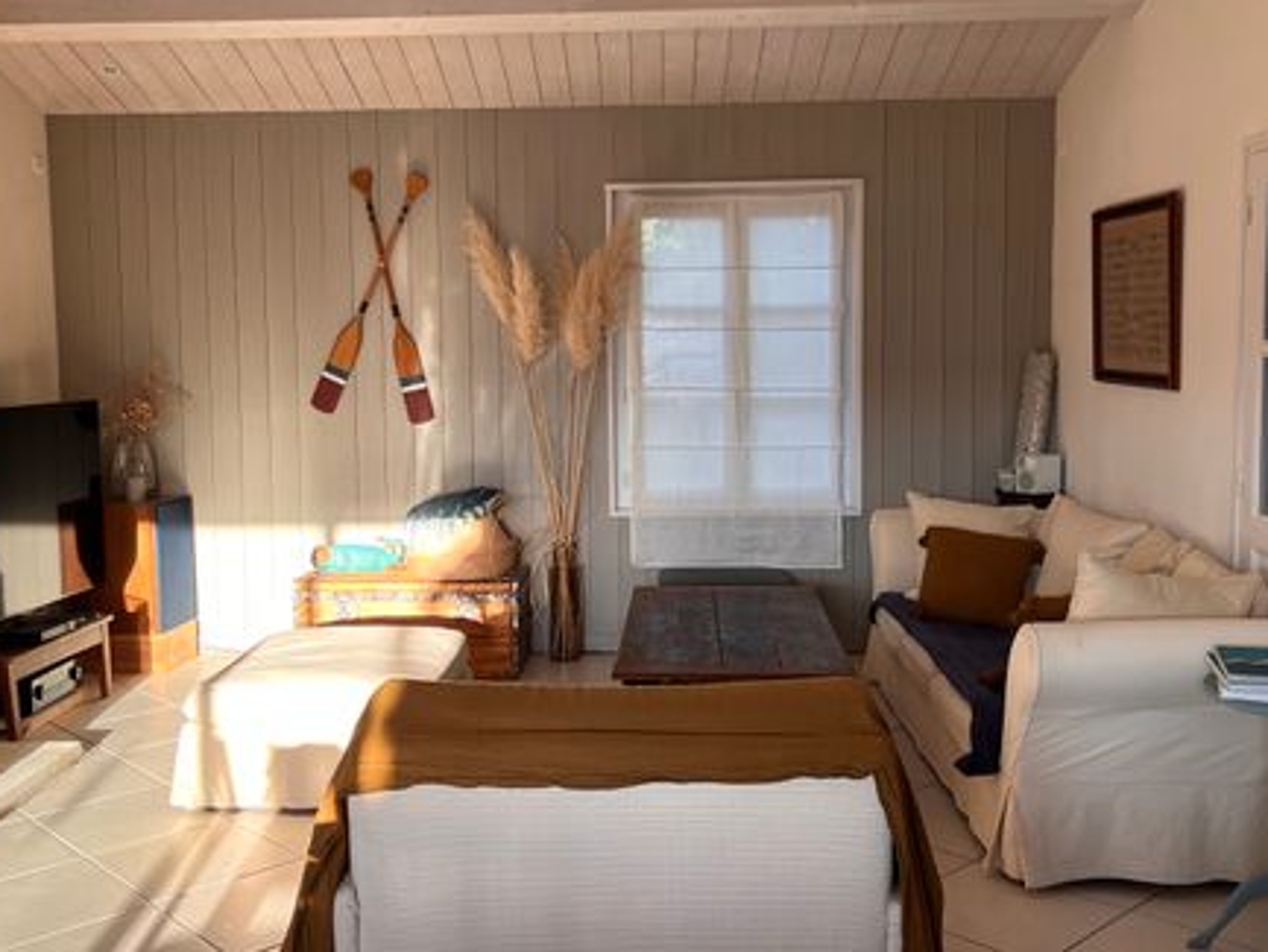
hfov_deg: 51.3
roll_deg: +0.8
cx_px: 606
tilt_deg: -4.5
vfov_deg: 39.7
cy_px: 439
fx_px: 1319
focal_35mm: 36
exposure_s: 1/164
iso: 64
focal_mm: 5.1
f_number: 1.6
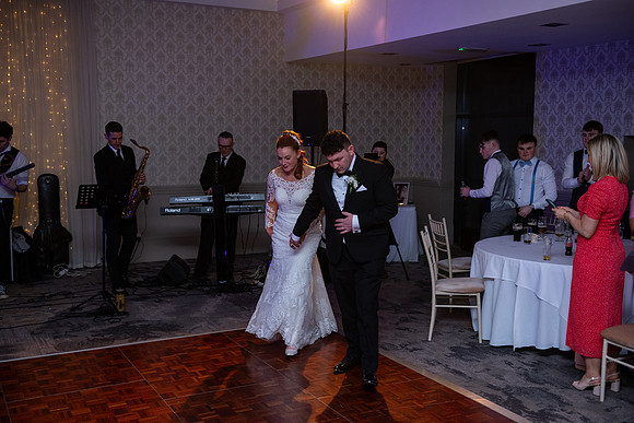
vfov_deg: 33.4
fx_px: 705
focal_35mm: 40
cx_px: 317
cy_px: 212
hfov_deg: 48.4
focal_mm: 40
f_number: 3.5
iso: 1000
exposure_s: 1/160
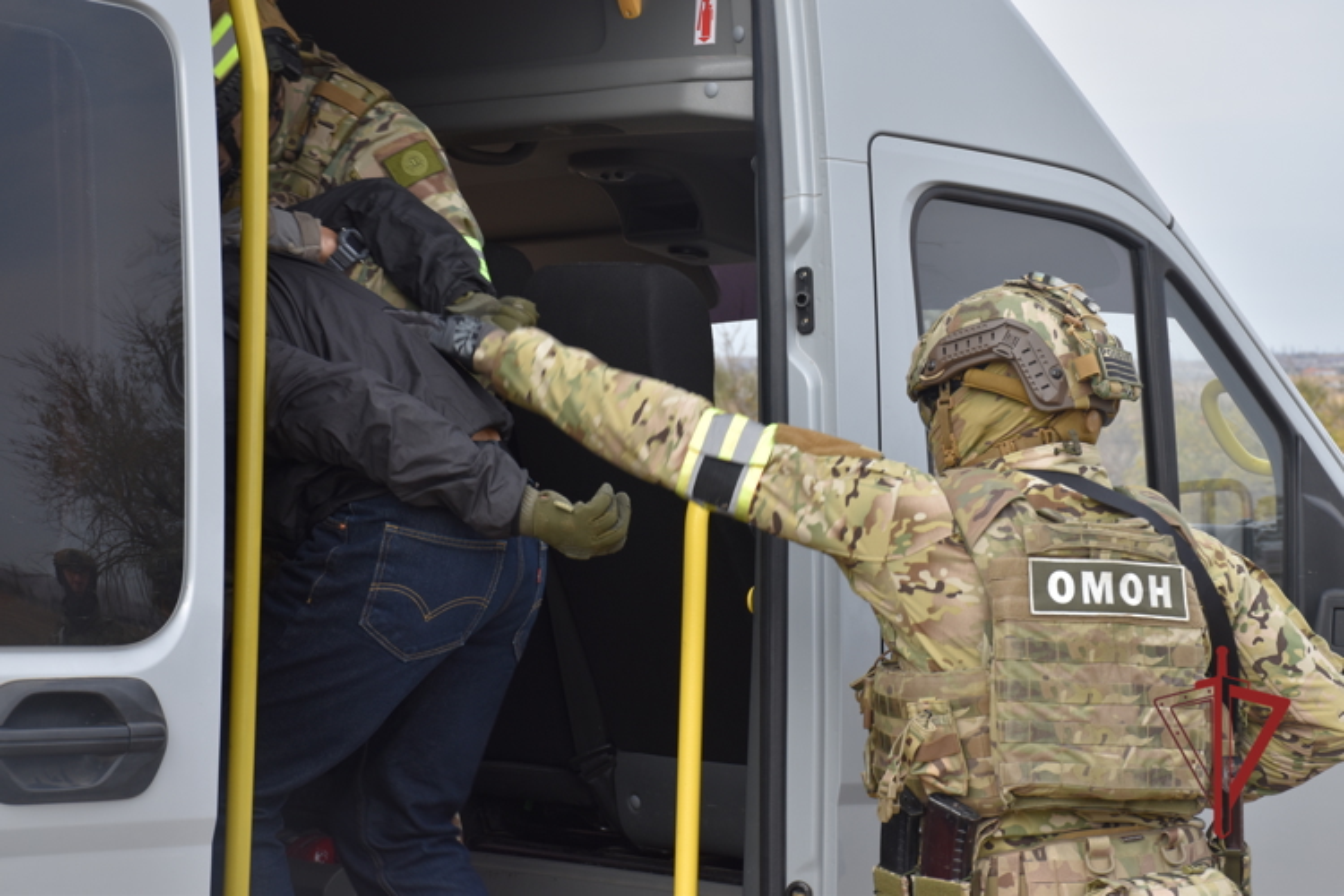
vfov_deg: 15.2
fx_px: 3360
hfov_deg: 22.6
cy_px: 448
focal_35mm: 90
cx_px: 672
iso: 200
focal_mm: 60
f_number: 8
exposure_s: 1/250
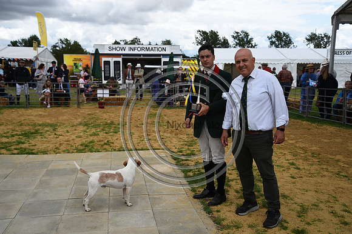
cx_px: 176
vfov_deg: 35.0
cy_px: 117
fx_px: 371
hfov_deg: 50.7
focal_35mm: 38
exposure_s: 1/1250
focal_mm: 38
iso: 220
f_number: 5.6
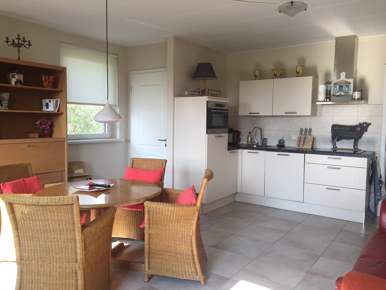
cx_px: 193
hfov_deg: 61.7
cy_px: 145
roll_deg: -0.5
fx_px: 323
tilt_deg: -3.5
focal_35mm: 29
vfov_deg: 48.2
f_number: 2.2
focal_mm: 4.15
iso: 50
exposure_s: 1/100
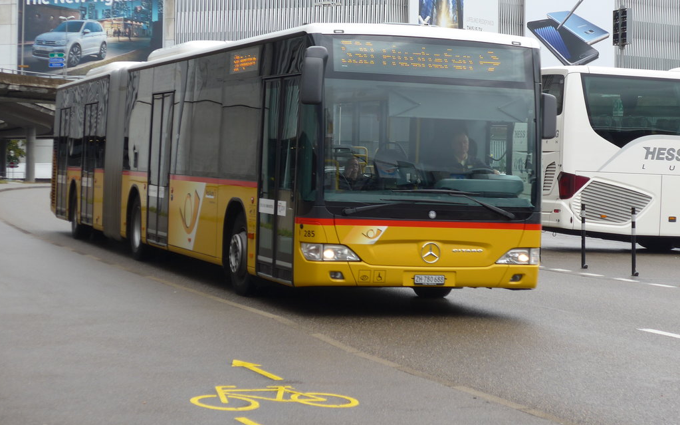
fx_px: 1705
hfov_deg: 22.5
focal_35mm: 92
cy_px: 129
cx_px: 389
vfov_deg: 14.2
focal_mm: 15
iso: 80
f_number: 4.2
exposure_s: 1/320
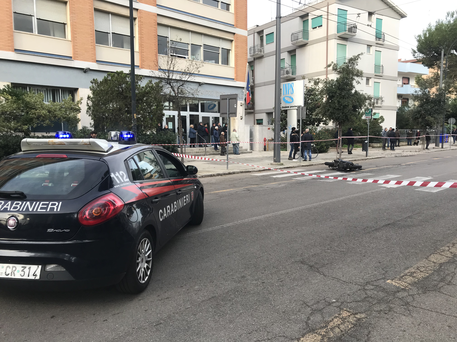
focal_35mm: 28
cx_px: 228
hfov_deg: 63.4
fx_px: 370
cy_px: 171
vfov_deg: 49.7
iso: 20
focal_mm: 3.99
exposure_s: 1/374
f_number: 1.8
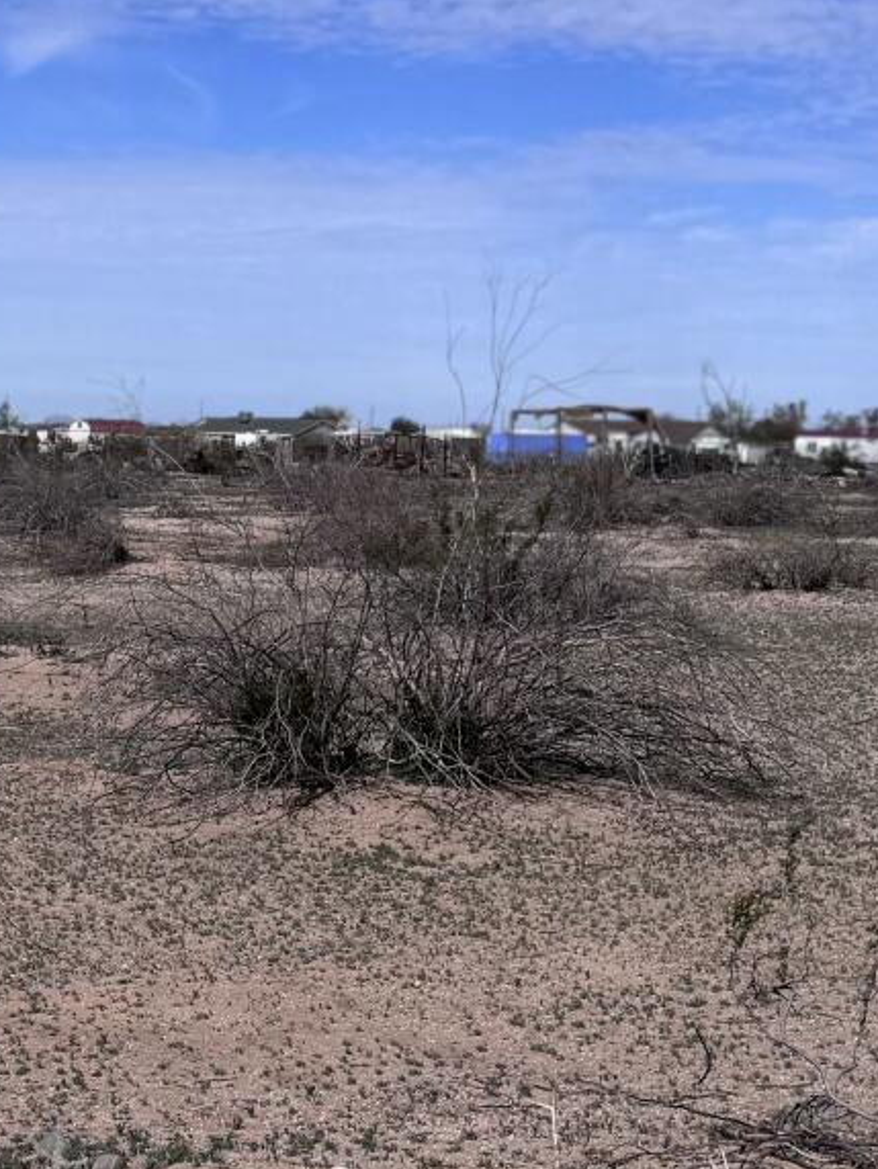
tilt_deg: +0.9
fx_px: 2838
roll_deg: -0.2
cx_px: 229
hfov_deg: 17.5
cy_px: 438
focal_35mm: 84
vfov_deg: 23.2
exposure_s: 1/10417
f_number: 1.78
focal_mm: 6.76
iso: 80
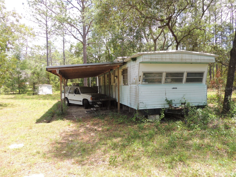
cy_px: 88
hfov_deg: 71.6
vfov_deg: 56.8
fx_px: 164
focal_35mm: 24
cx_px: 118
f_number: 3
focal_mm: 4.3
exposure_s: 1/250
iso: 100
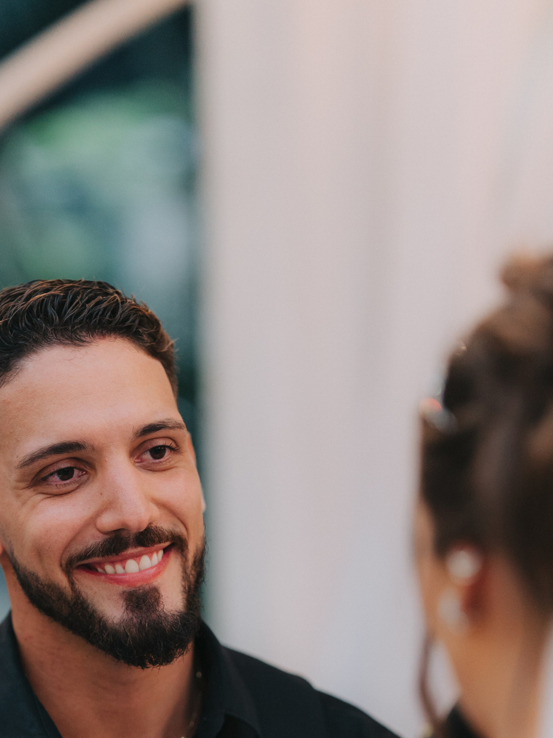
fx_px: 3301
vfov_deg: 12.7
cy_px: 646
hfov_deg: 9.6
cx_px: 238
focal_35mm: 155
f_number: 1.4
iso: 1000
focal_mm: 85
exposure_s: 1/800
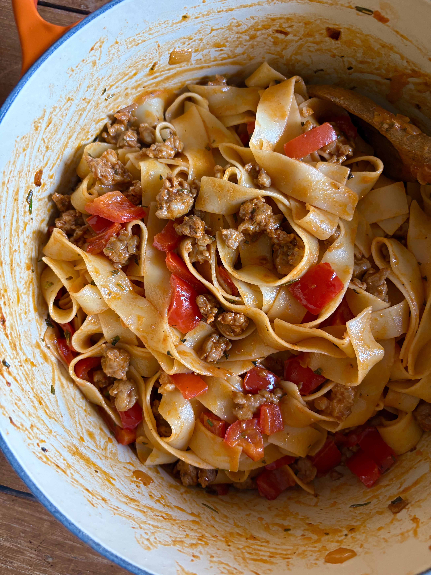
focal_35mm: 26
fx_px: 432
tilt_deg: -83.5
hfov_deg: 53.1
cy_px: 288
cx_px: 216
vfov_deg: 67.3
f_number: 1.6
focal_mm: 5.96
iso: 250
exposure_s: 1/60
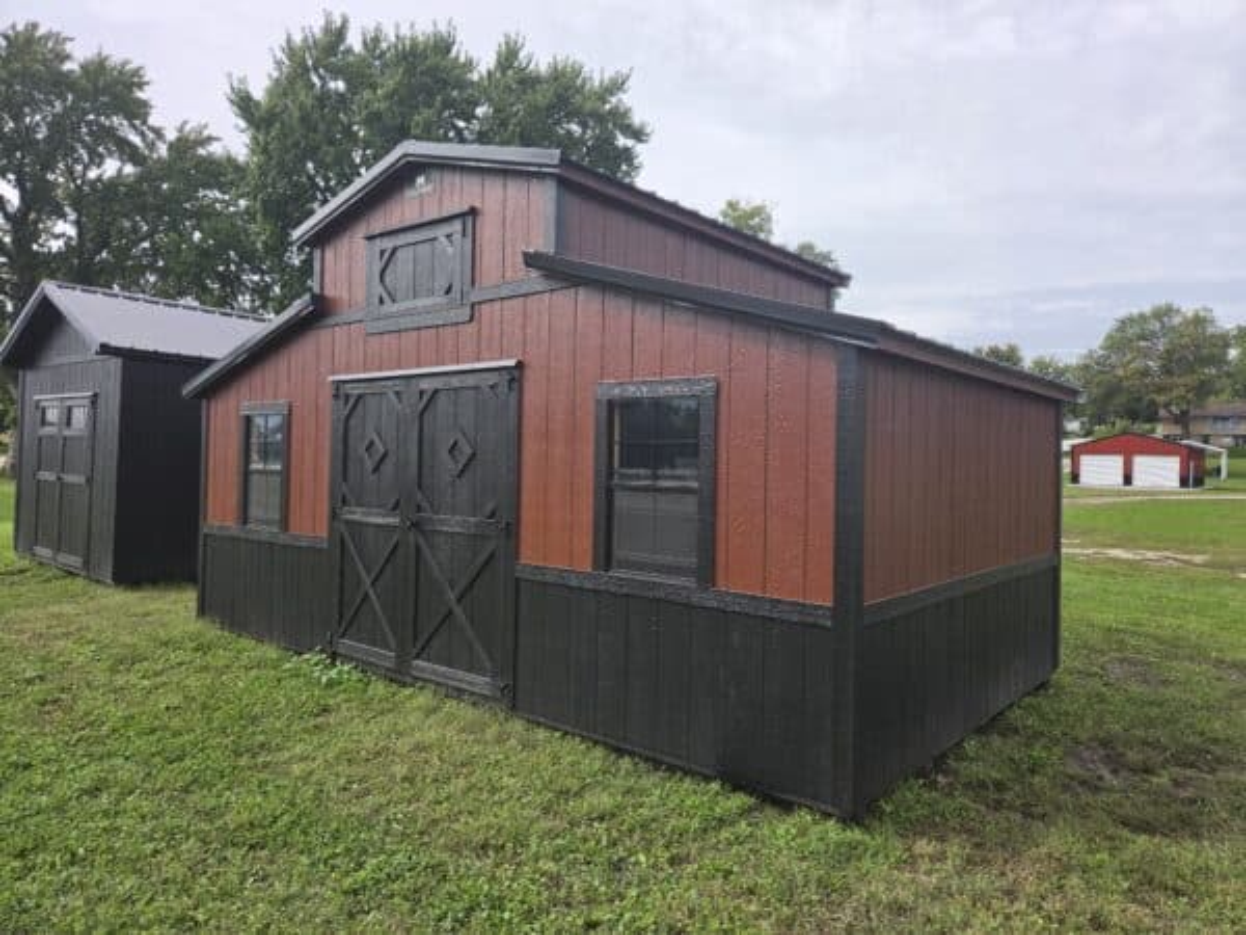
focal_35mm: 23
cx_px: 623
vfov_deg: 58.9
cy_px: 468
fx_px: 828
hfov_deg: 73.9
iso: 80
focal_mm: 5.4
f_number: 1.8
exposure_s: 1/3168
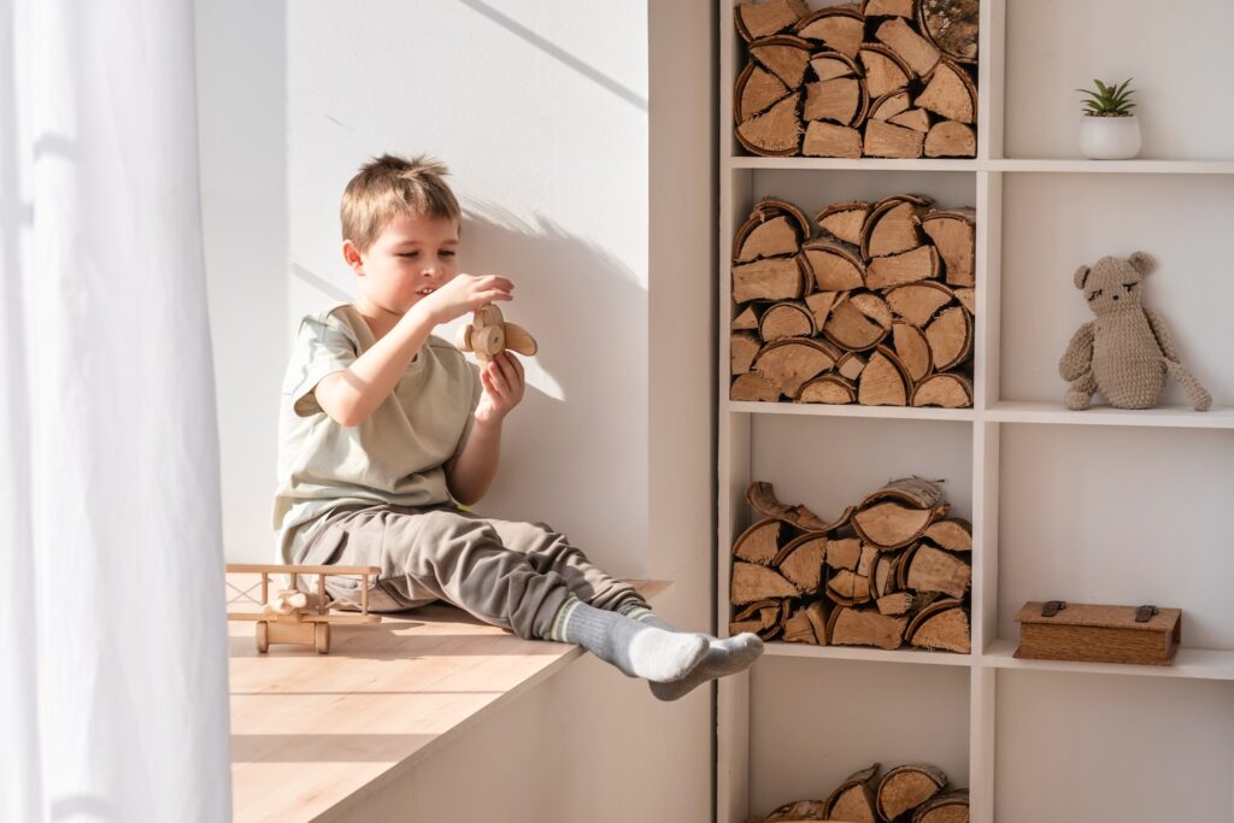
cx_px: 617
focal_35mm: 85
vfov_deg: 16.1
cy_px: 412
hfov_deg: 23.9
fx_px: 2914
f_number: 10
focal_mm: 85
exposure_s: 1/100
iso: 100
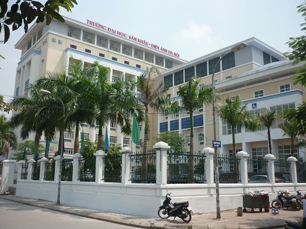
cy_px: 114
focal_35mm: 33
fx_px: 292
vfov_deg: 42.9
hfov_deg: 55.4
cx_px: 153
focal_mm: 5.5
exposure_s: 1/200
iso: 80
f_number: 8
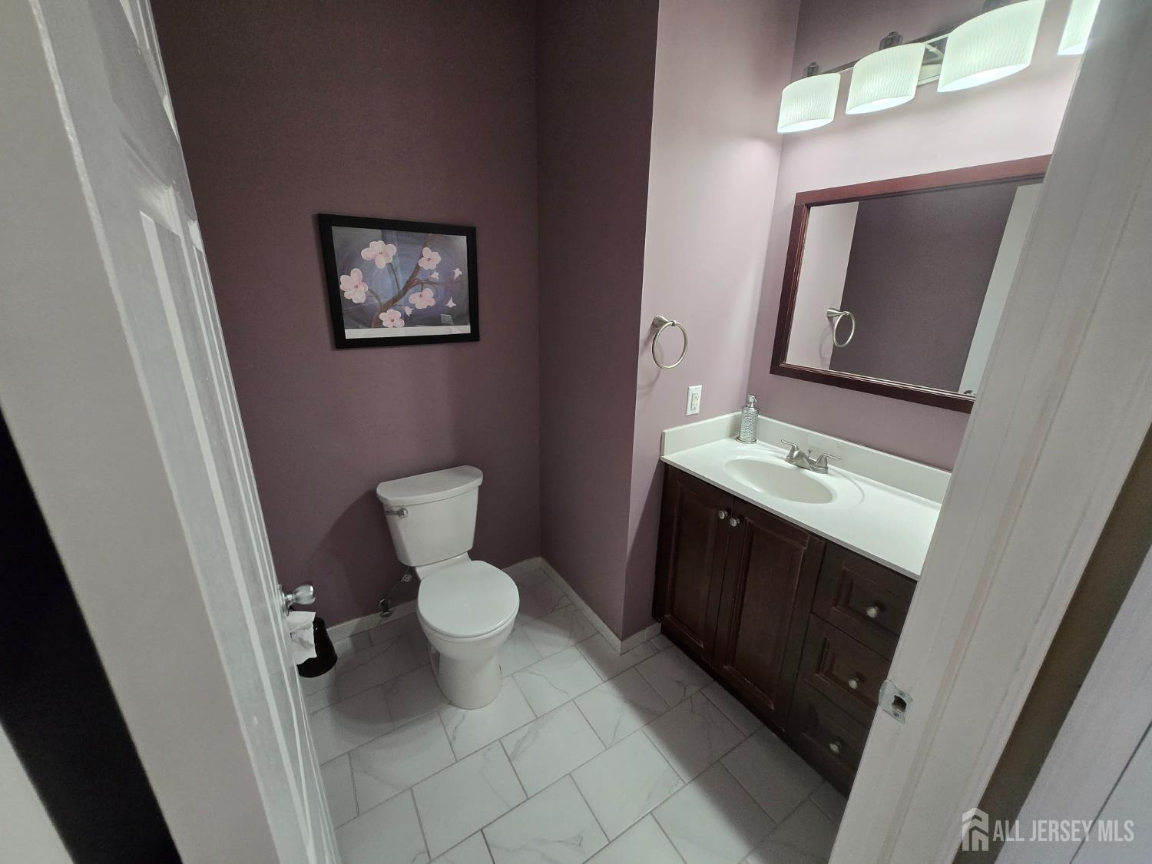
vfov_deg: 89.9
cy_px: 432
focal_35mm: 13
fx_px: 433
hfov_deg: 106.2
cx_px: 576
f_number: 2.2
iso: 200
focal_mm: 1.7
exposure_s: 1/60
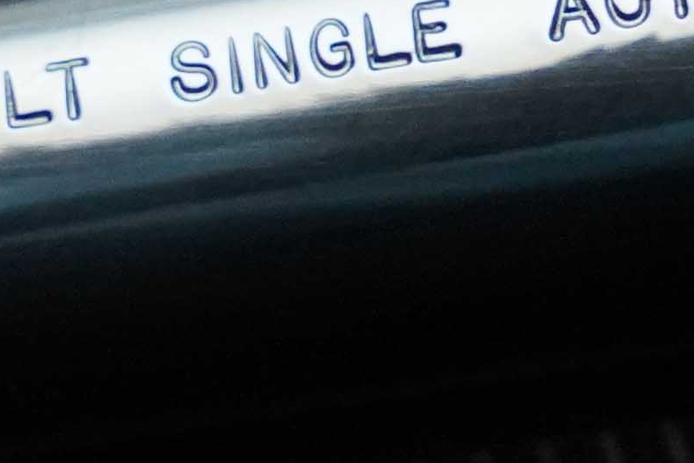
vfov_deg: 2.6
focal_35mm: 526
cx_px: 762
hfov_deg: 3.9
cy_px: -129
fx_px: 10139
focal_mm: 70
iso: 8000
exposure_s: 1/160
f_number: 6.3
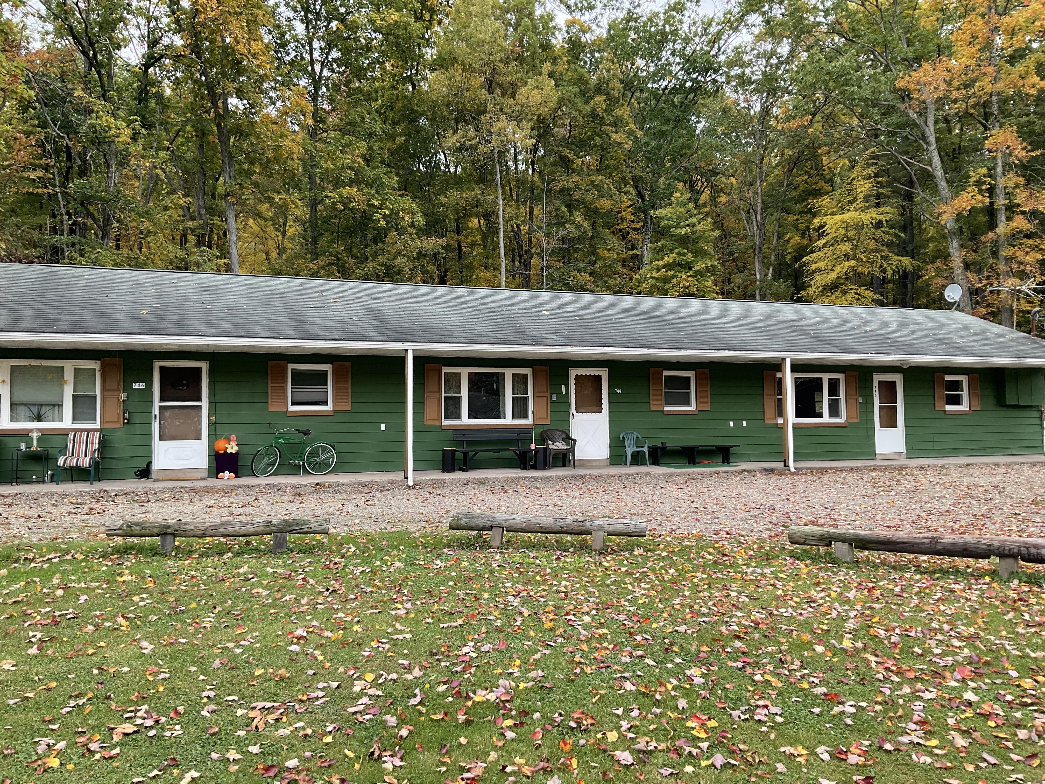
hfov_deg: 61.7
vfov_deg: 48.2
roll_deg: +1.2
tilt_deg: +2.0
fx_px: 875
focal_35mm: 29
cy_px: 392
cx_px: 522
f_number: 1.8
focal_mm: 3
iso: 16
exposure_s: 1/310
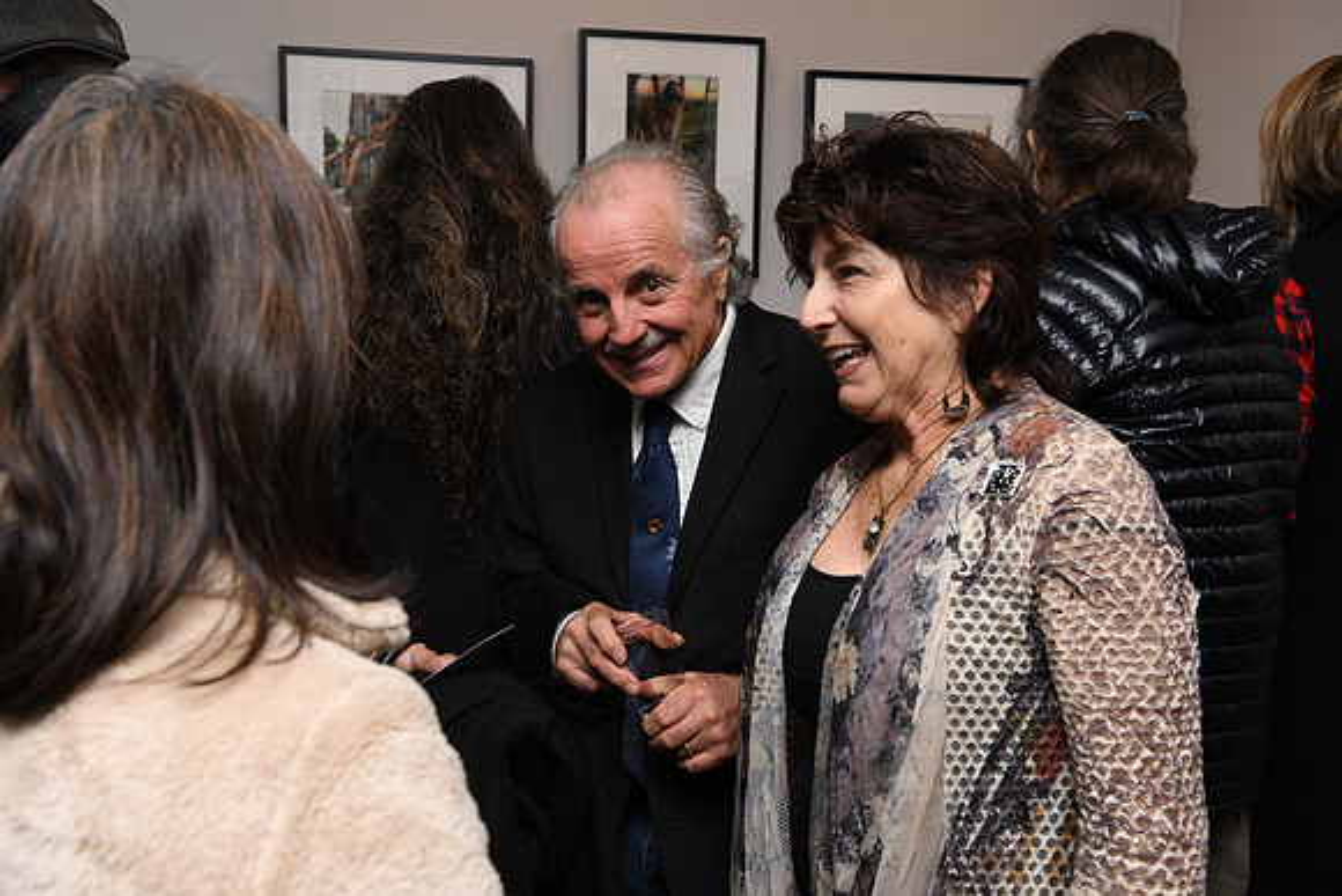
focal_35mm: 36
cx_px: 671
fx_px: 1342
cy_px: 448
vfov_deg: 36.9
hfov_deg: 53.1
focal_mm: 36
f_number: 7.1
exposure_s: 1/160
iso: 400
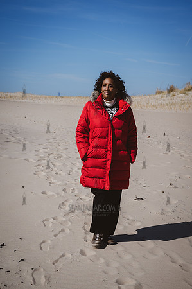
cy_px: 144
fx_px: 449
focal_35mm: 56
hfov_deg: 24.1
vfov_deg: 35.7
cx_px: 96
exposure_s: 1/1000
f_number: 5
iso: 64
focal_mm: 56
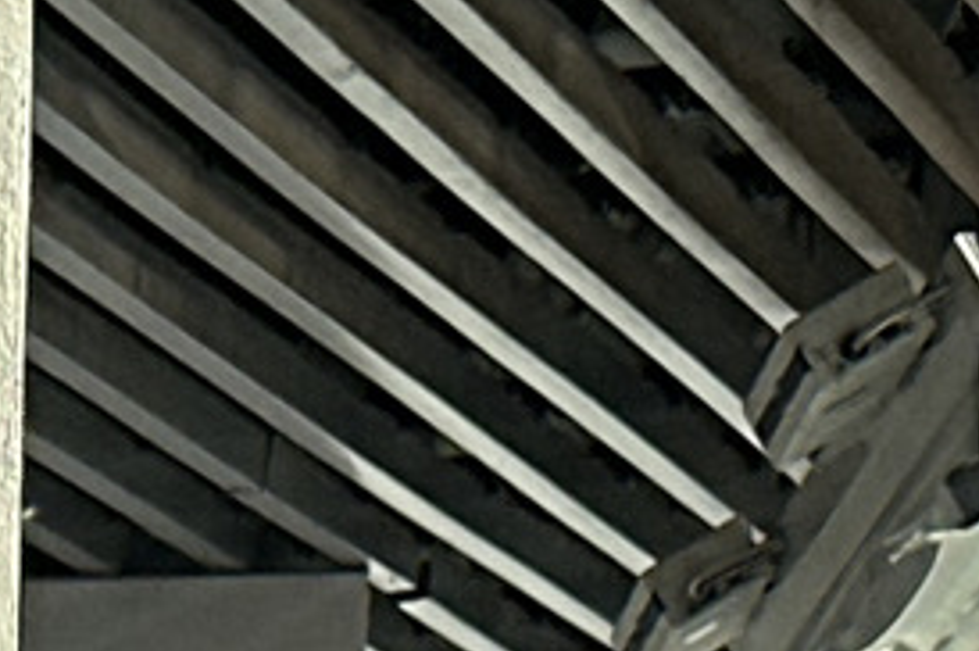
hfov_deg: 5.4
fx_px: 9914
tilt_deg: -1.1
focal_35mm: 365
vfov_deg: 3.6
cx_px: -1708
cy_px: 2618
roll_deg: -1.0
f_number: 1.78
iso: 64
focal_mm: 6.86
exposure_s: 1/944
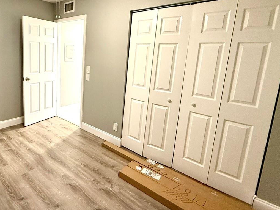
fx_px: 178
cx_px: 81
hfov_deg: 72.7
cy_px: 80
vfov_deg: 60.4
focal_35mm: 22
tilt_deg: -9.5
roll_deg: -1.8
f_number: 2.2
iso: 320
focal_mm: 2.22
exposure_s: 1/60
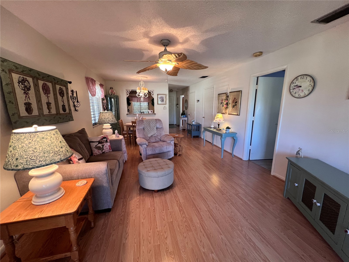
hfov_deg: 106.2
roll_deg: +0.6
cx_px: 174
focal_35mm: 13
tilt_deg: -9.5
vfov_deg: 89.9
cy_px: 131
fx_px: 131
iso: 200
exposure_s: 1/60
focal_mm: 1.57
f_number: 1.8
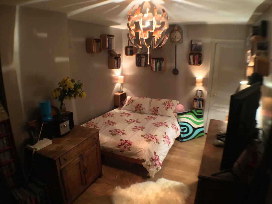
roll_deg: +1.5
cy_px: 102
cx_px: 136
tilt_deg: -14.0
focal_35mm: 29
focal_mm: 4.15
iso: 200
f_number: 2.2
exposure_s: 1/17
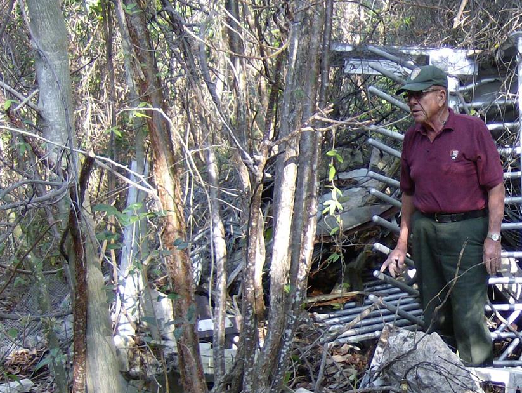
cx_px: 502
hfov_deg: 26.5
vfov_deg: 21.0
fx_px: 1057
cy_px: 259
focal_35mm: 70
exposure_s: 1/64
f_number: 2.8
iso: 105
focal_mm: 6
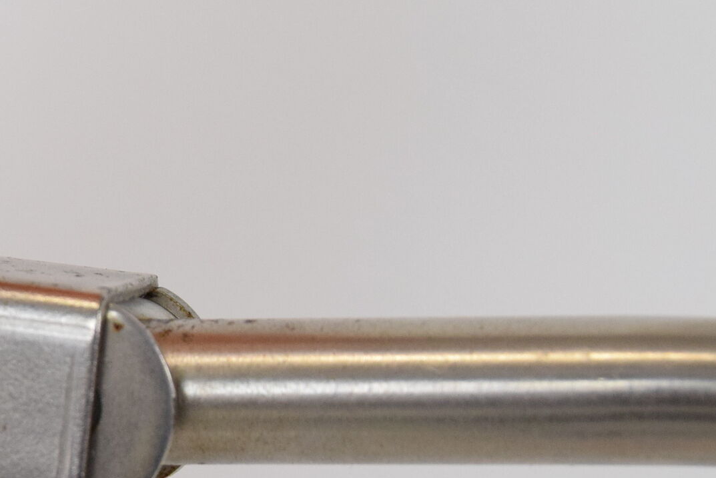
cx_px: -48
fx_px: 2913
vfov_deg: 9.4
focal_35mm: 146
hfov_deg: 13.7
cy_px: 367
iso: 1600
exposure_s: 1/250
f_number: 8
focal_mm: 35
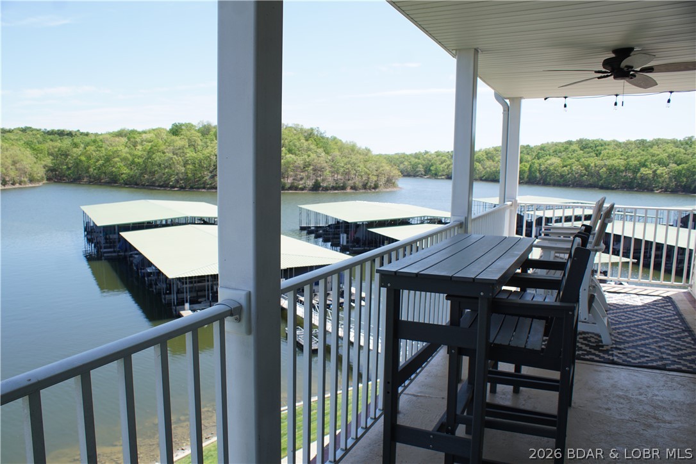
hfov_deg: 67.4
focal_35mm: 27
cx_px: 348
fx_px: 522
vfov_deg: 47.9
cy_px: 232
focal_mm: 18
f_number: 6.3
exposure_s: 1/160
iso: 100
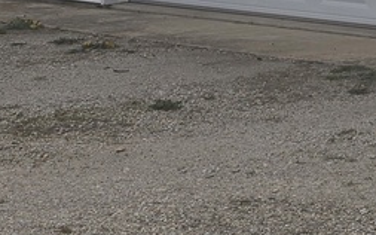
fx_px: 1424
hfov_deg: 12.9
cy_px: -226
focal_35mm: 139
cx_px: 779
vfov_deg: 8.9
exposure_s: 1/625
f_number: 1.7
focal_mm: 6.3
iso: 12
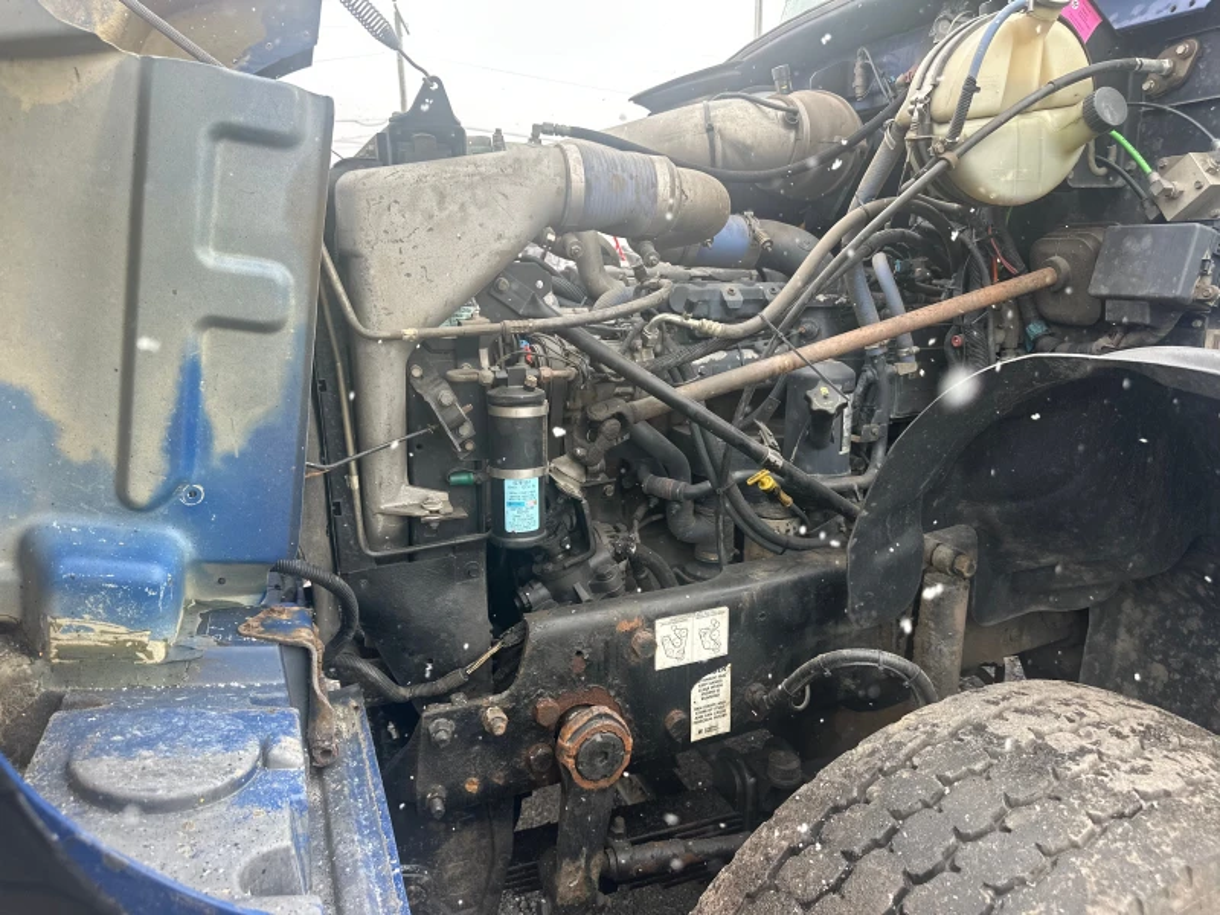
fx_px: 846
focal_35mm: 24
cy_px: 458
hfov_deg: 71.6
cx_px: 610
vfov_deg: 56.8
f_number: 1.78
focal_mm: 6.86
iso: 64
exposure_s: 1/210
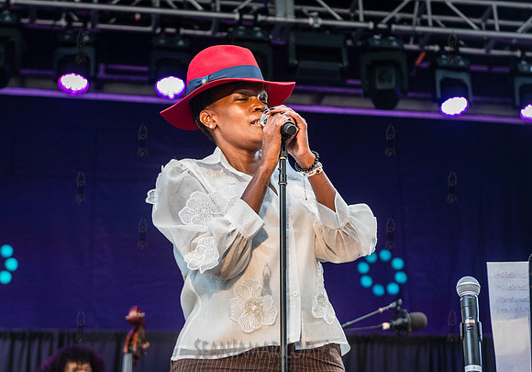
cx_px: 288
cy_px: 158
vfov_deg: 16.9
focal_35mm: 83
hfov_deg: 24.0
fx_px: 1249
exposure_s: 1/800
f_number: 4
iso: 2500
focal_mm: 70
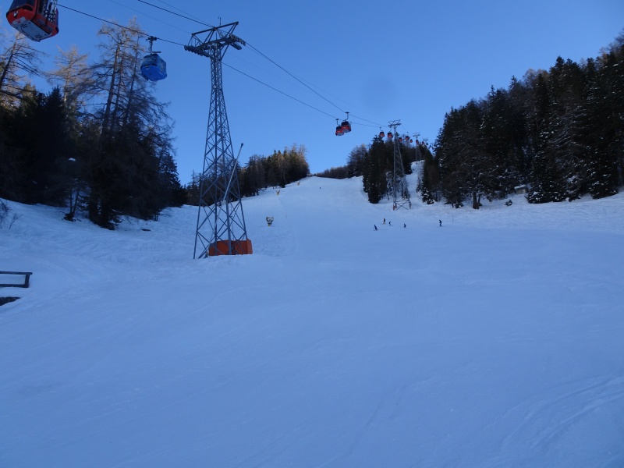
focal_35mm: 24
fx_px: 433
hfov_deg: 71.6
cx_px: 312
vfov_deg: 56.8
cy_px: 234
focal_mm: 4.1
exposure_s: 1/500
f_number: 3.5
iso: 80
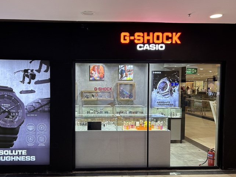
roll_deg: +0.2
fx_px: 211
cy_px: 97
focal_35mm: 31
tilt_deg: -2.1
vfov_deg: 45.4
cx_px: 100
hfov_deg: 58.1
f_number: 1.5
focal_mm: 5.7
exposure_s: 1/100
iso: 32
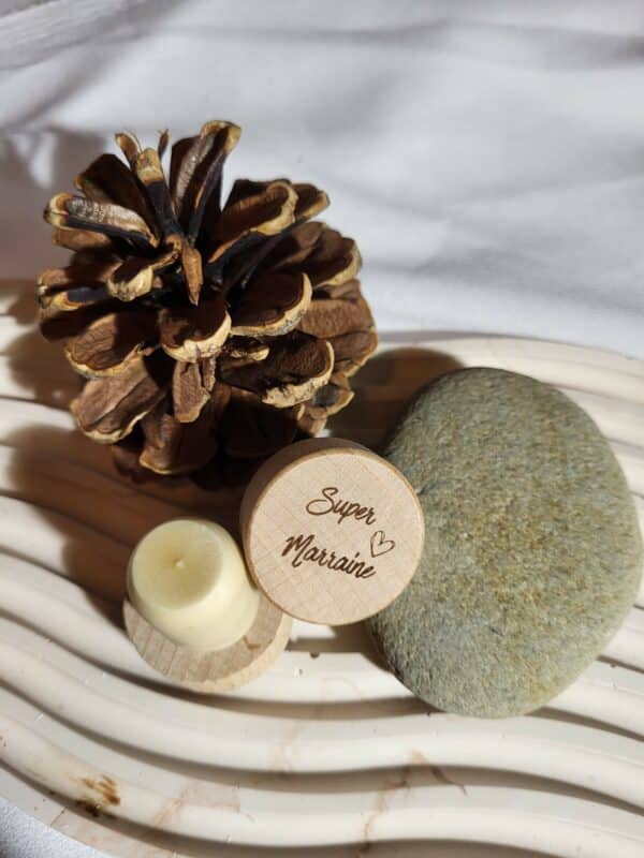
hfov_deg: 53.1
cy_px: 429
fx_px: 645
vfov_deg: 67.3
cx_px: 322
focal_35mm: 26
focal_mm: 5.4
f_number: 1.8
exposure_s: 1/100
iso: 125
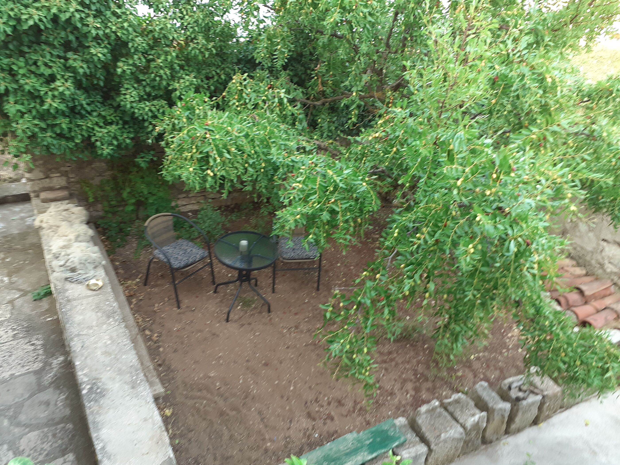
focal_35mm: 27
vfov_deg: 51.4
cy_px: 232
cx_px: 310
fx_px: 484
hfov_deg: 65.3
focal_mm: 3.6
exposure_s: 1/50
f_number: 1.9
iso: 64
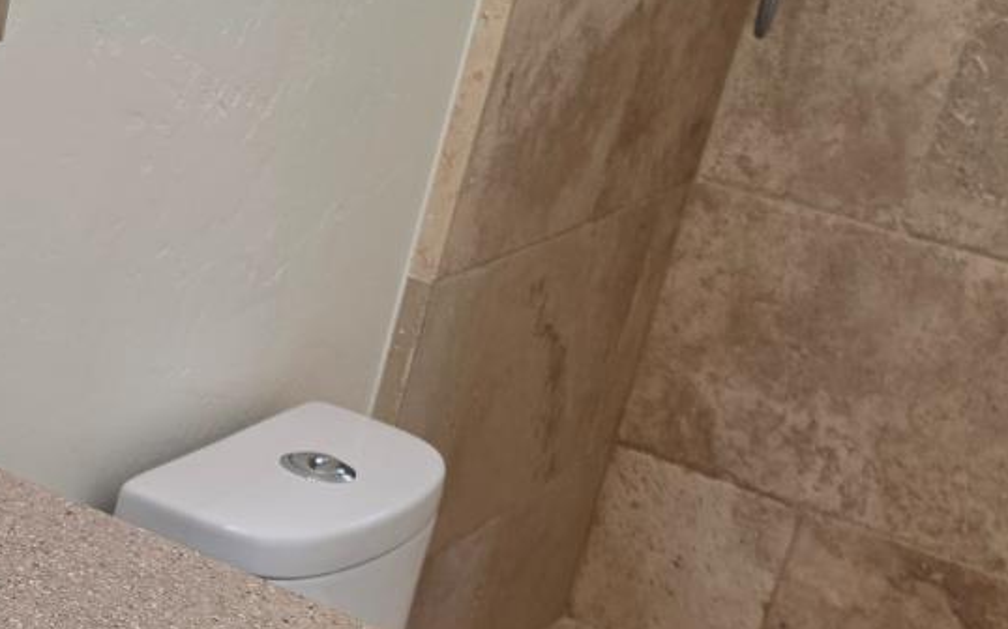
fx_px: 1868
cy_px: 443
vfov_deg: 19.0
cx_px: -178
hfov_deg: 27.0
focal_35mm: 68
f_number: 1.4
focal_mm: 6.5
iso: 80
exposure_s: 1/120
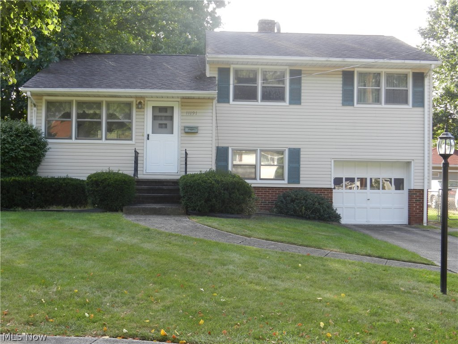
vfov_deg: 32.2
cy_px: 172
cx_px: 229
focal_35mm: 45
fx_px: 595
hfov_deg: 42.1
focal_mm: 8.2
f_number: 4.2
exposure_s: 1/160
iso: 160
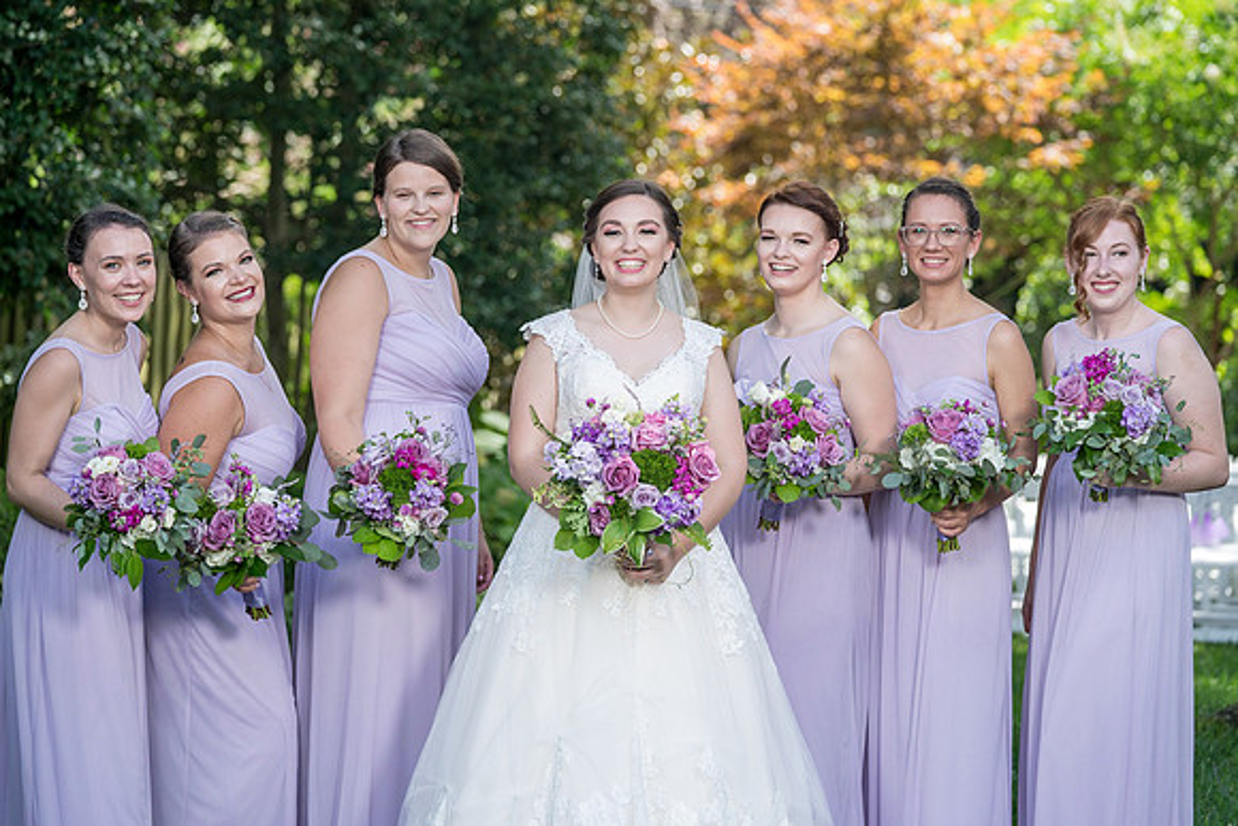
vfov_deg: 11.7
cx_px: 623
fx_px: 4022
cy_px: 410
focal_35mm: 117
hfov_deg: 17.5
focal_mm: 114
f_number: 4
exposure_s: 1/200
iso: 100
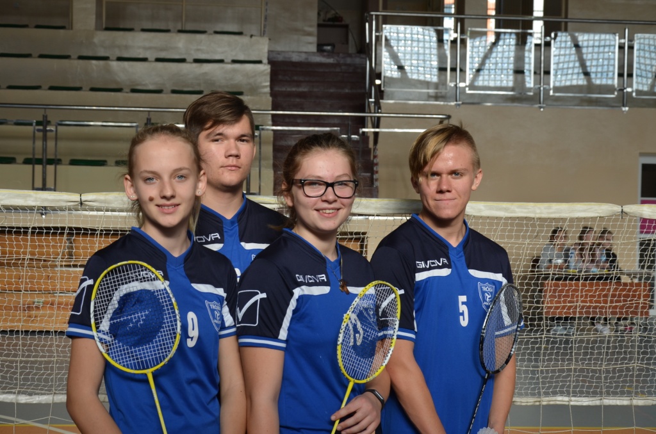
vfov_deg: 20.1
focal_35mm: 68
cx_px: 328
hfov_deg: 29.9
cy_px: 217
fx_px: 1227
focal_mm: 45
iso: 200
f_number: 6.3
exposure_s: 1/160
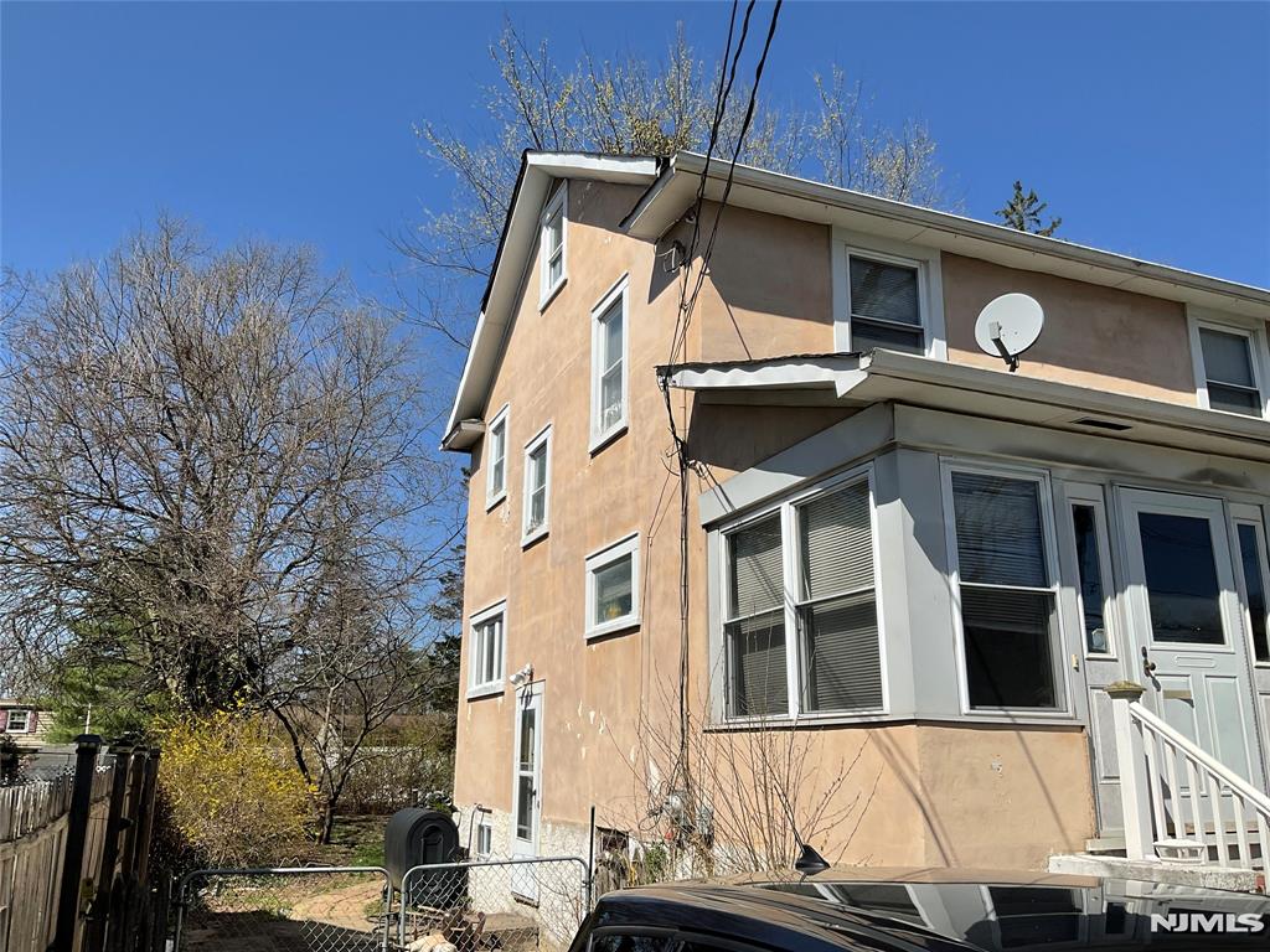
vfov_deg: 48.2
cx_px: 635
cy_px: 476
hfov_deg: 61.7
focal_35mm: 29
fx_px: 1064
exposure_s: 1/2801
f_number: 1.8
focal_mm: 3
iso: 16
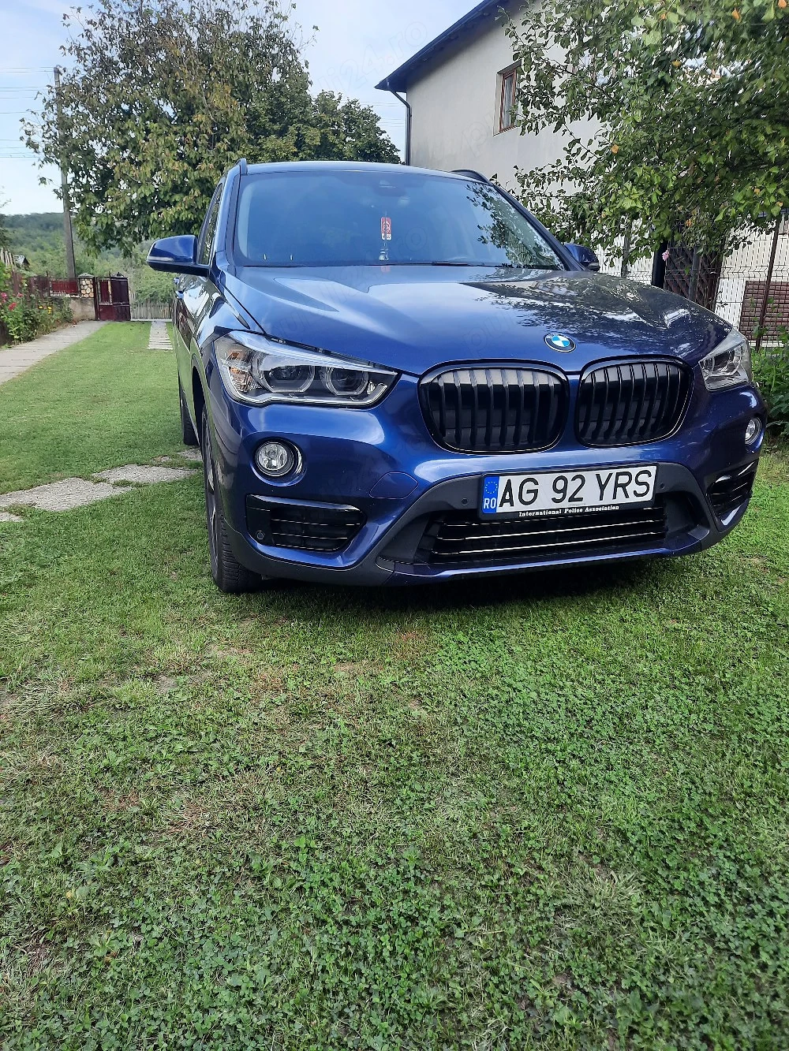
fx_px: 760
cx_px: 394
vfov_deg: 69.4
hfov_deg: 54.9
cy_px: 526
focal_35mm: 25
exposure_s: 1/127
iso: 32
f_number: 2
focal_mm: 4.6
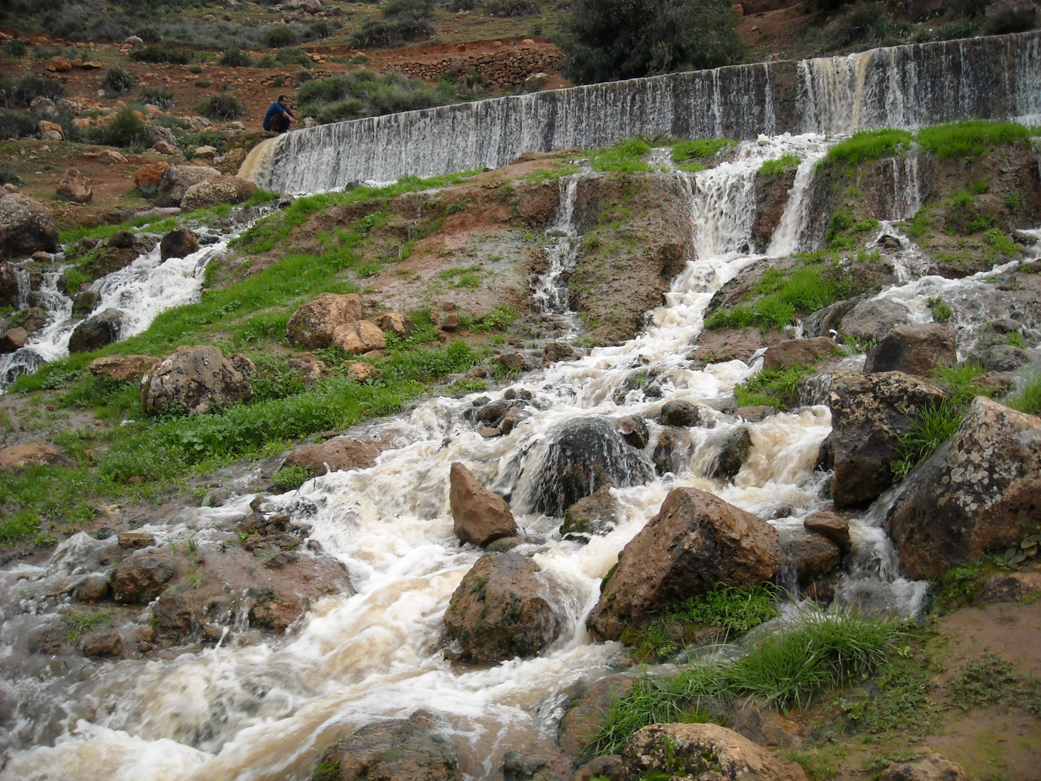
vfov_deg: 40.7
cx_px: 520
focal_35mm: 35
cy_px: 390
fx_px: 1053
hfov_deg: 52.6
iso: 64
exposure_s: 1/129
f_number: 5.6
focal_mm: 5.7
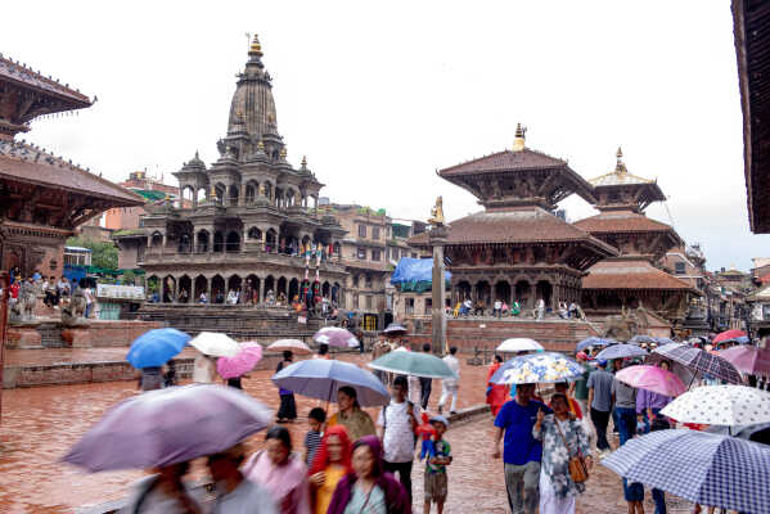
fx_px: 728
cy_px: 257
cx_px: 385
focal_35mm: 34
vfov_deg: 38.9
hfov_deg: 55.8
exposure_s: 1/10
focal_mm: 34
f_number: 16
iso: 50
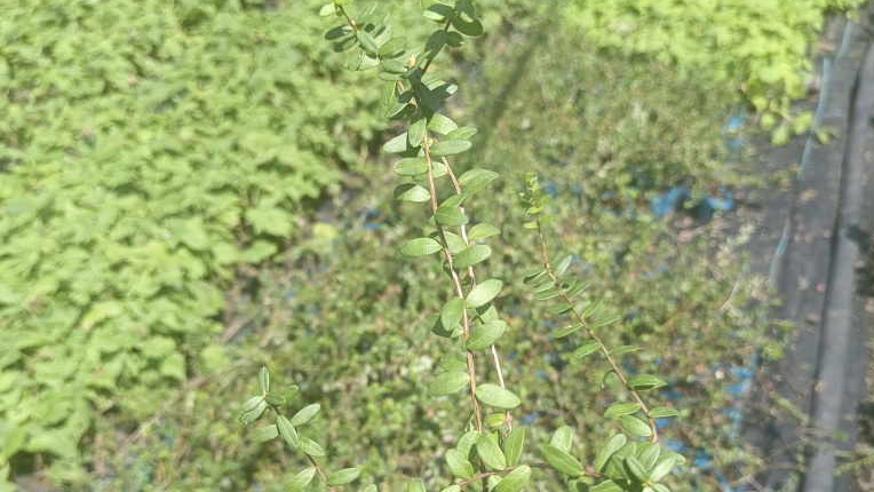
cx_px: 439
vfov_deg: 33.1
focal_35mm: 35
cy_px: 370
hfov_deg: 56.6
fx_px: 811
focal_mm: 5.59
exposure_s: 1/126
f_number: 1.88
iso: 100
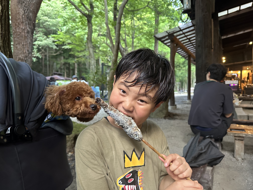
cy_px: 95
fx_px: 175
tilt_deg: -1.8
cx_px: 126
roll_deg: +0.9
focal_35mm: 24
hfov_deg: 71.6
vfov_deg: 56.8
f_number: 1.78
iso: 320
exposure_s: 1/50
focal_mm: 6.86
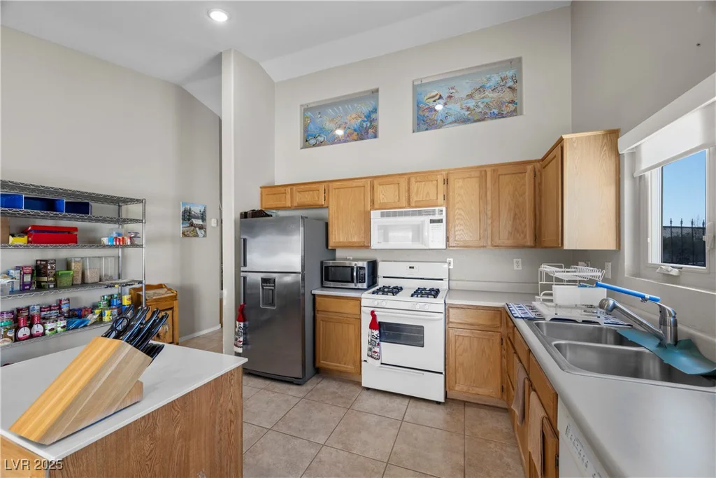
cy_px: 239
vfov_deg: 81.2
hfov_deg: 104.2
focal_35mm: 14
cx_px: 358
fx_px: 278
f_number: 8
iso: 500
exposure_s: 1/2
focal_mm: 14
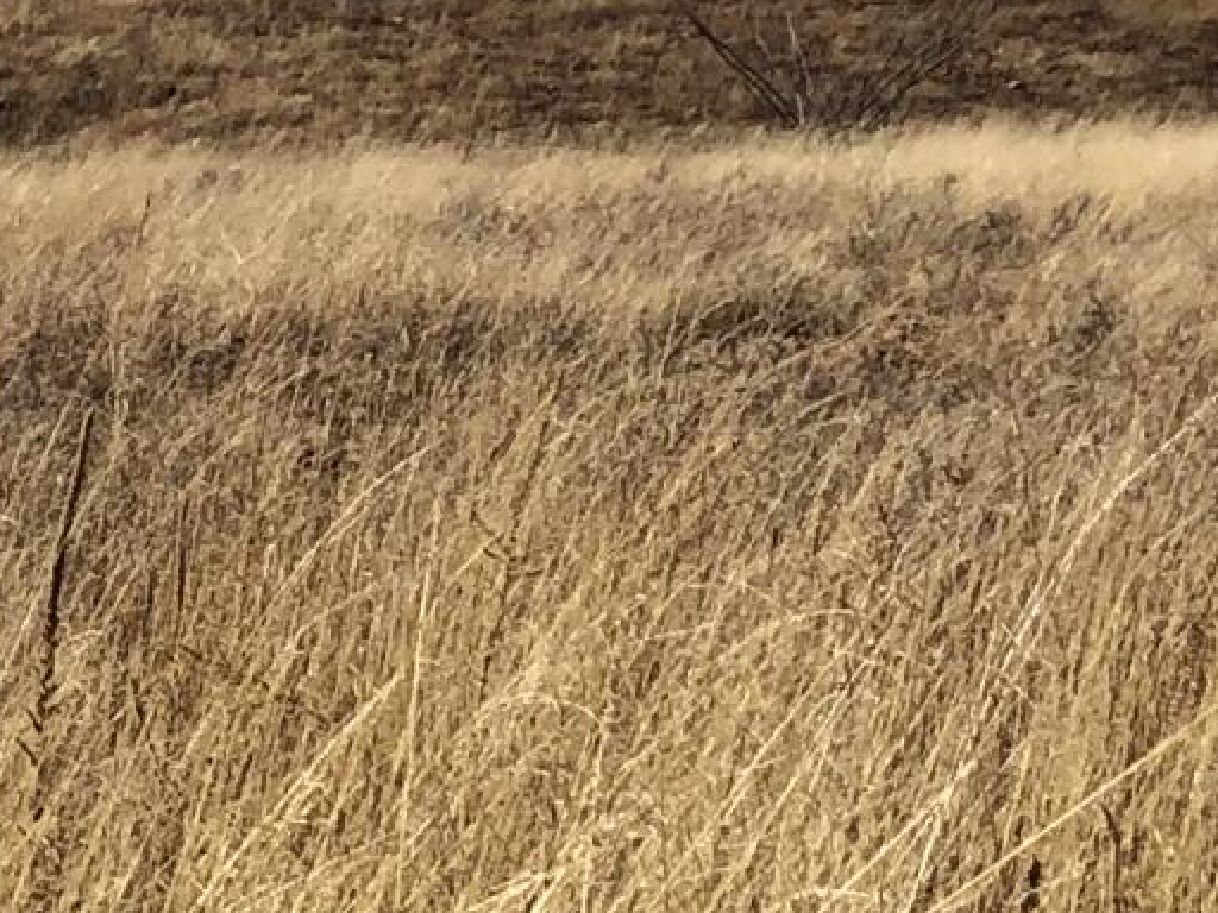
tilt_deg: -10.9
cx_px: -1406
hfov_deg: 10.8
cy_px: 447
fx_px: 5771
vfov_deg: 9.1
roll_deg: -3.0
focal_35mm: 164
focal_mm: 3.99
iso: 25
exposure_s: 1/3205
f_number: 1.8
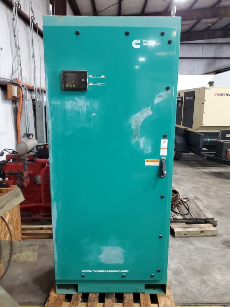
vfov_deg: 67.3
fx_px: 230
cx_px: 115
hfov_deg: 53.1
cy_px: 154
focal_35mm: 26
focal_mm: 4.3
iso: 200
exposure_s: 1/40
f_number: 1.5
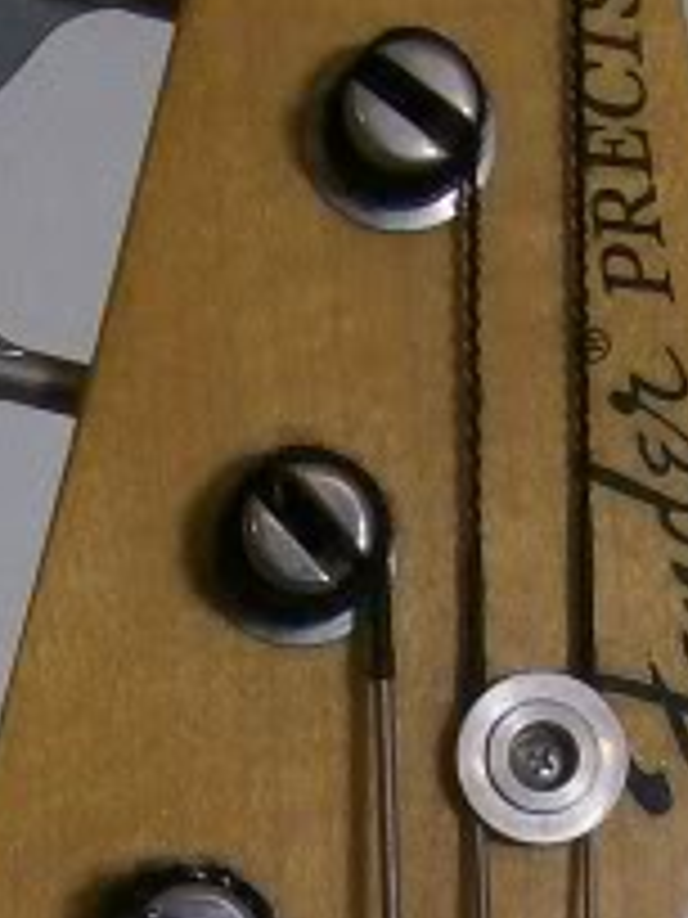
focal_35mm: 176
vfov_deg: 11.1
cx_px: 387
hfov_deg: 8.4
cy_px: 1026
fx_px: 4664
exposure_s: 1/32
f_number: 2.8
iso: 135
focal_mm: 5.8
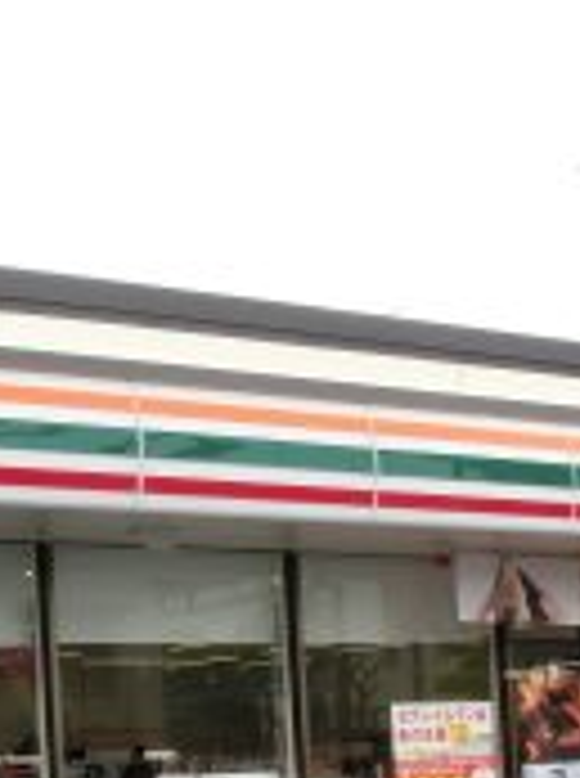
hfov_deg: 16.1
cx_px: -54
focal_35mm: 89
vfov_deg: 21.3
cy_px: 765
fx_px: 1996
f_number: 3
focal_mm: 4.24
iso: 80
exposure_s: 1/500
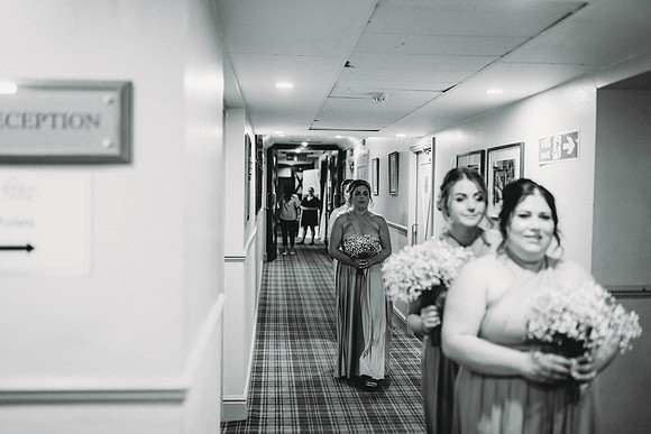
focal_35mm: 35
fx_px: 633
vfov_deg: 37.9
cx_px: 326
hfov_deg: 54.4
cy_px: 217
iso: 320
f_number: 1.6
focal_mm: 35
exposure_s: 1/160
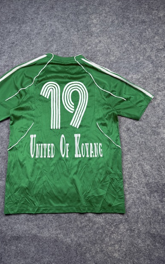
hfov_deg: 47.4
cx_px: 69
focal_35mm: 26
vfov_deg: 70.4
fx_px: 187
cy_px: 134
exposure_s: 1/196
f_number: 1.78
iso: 64
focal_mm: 6.76
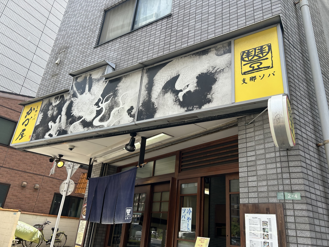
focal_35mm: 26
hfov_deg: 67.3
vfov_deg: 53.1
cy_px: 124
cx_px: 164
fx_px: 247
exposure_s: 1/1238
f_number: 1.5
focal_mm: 5.7
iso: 50
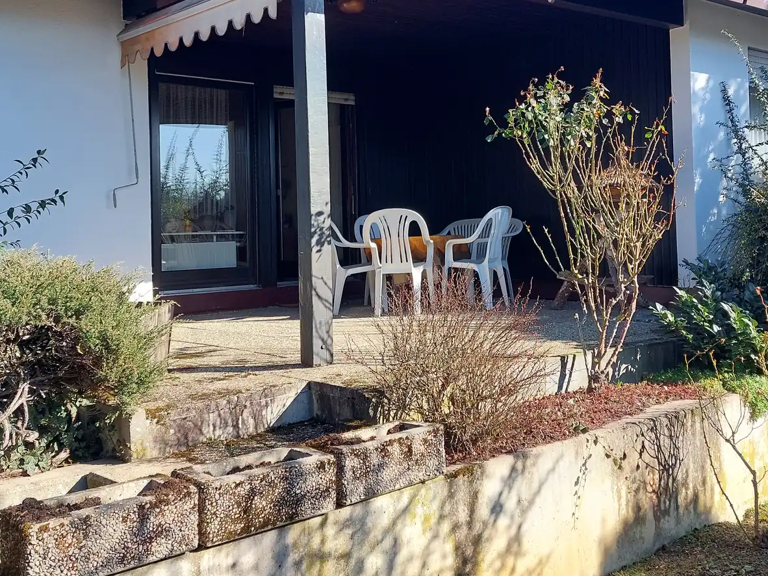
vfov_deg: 36.6
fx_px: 865
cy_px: 224
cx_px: 437
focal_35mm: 39
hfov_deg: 47.7
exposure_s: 1/308
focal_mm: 5.23
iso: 25
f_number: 1.8
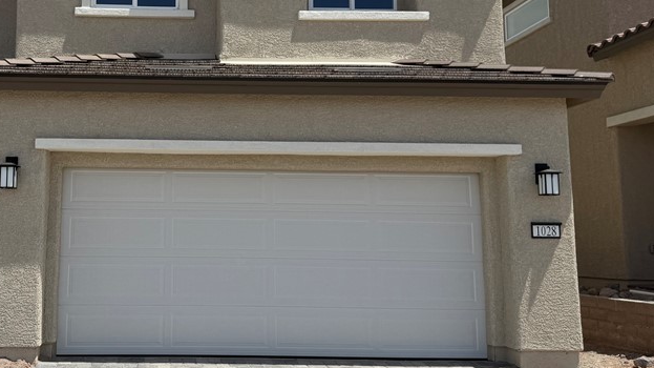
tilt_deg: +8.4
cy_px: 135
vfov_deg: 27.6
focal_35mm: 43
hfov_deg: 45.9
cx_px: 171
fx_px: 745
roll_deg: -0.6
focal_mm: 6.76
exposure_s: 1/7353
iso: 80
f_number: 1.78
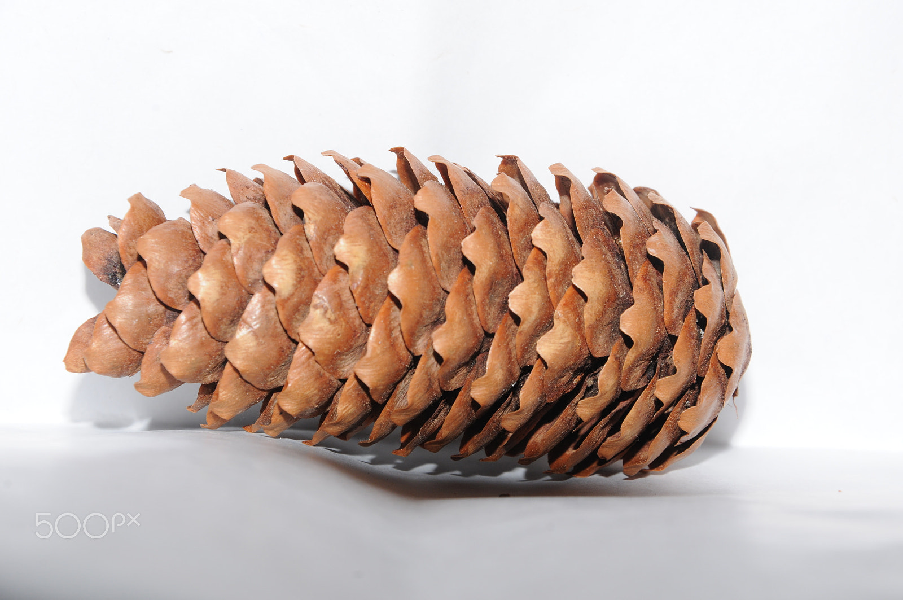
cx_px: 452
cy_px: 300
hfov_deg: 13.1
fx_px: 3946
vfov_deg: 8.7
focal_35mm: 158
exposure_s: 1/60
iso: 200
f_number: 11
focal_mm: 105
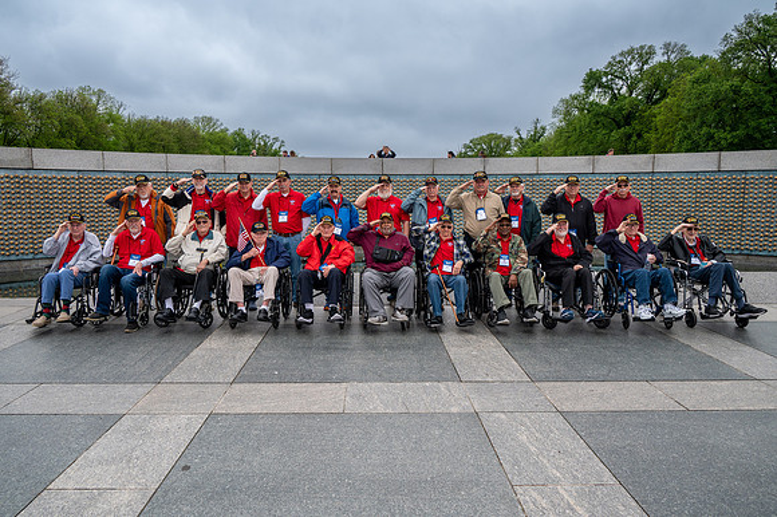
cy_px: 259
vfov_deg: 51.5
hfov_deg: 71.9
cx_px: 379
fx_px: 536
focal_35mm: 25
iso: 500
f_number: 8
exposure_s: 1/640
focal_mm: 24
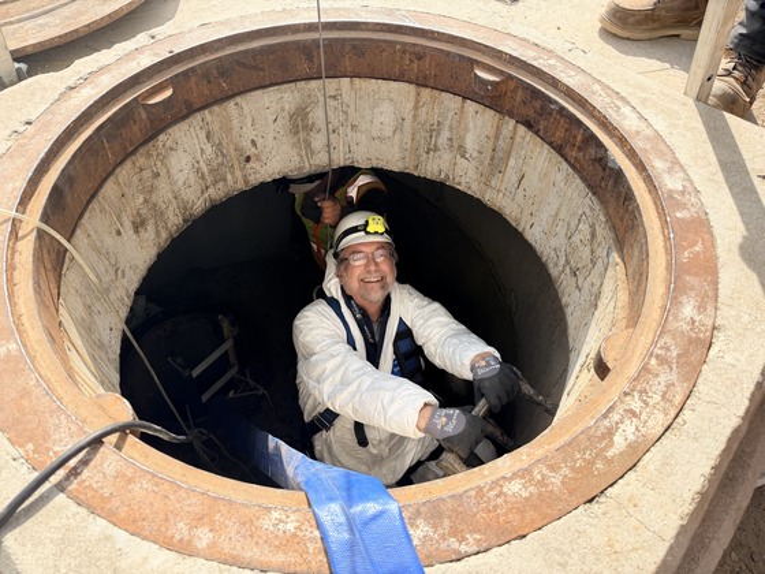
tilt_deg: -54.4
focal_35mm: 24
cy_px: 287
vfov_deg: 56.8
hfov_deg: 71.6
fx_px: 530
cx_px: 382
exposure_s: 1/1437
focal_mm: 6.76
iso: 100
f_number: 1.78
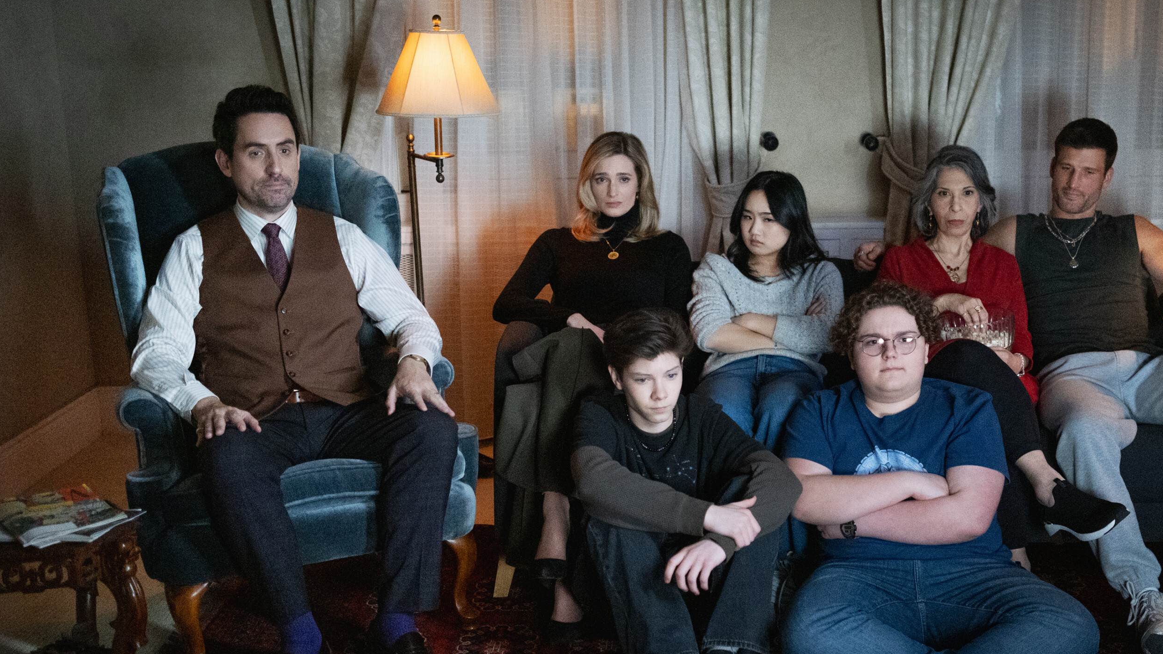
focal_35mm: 44
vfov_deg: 27.1
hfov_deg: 46.2
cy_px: 386
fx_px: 1357
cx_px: 688
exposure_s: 1/125
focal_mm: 23
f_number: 1.6
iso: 8000
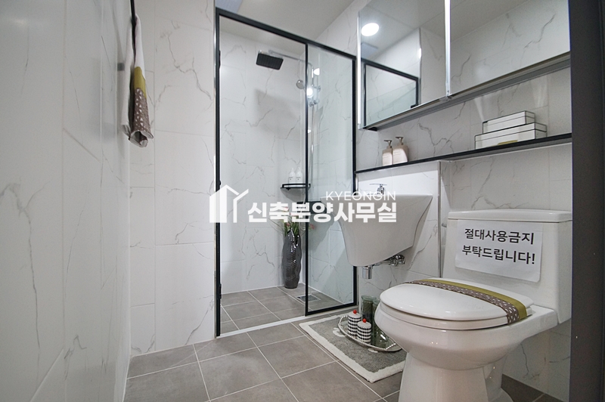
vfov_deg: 77.2
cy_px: 201
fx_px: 252
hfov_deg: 100.4
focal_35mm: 15
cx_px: 302
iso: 800
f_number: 4
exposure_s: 1/125
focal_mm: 10
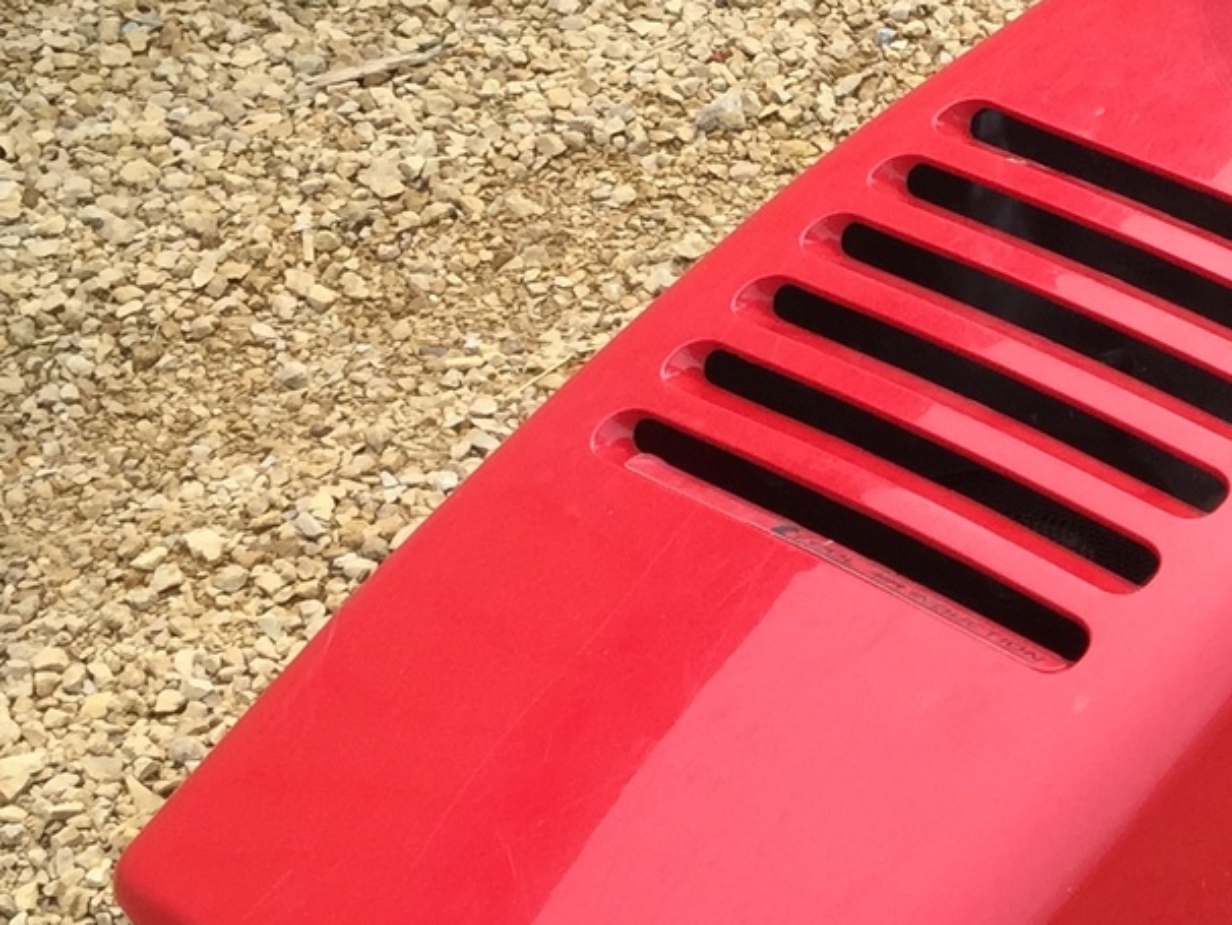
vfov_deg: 14.9
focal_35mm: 98
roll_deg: +0.3
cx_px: 1679
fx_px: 3489
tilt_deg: -38.4
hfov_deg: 18.4
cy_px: 884
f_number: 2.2
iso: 32
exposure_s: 1/694
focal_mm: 4.15
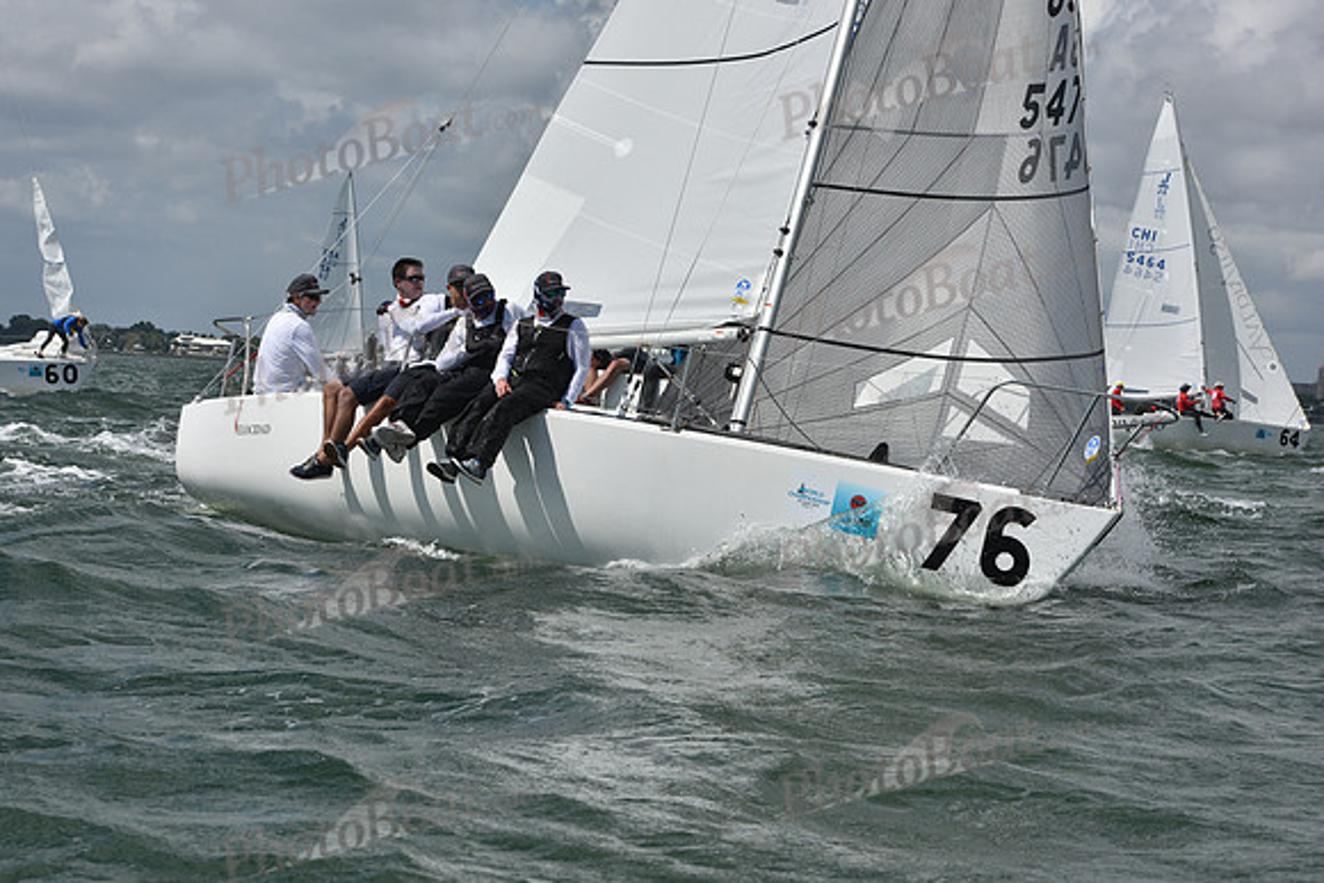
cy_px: 442
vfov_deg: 14.9
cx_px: 662
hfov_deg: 22.1
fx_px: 3384
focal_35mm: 92
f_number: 11
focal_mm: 92
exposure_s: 1/1250
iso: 250
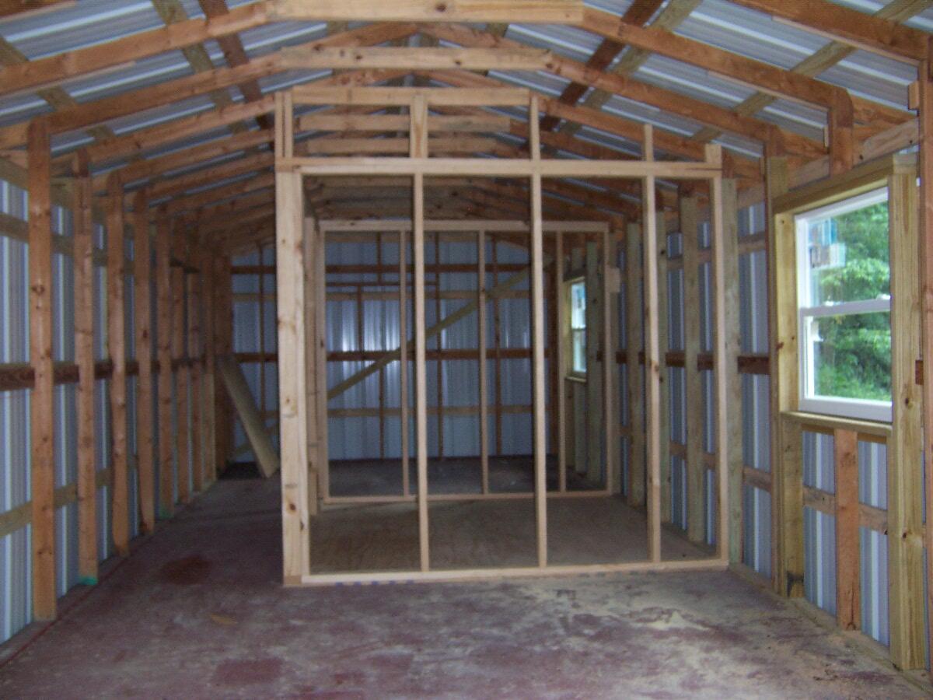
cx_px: 466
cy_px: 350
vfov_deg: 42.9
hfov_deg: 55.4
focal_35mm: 33
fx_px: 889
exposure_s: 1/60
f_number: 2.8
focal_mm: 5.5
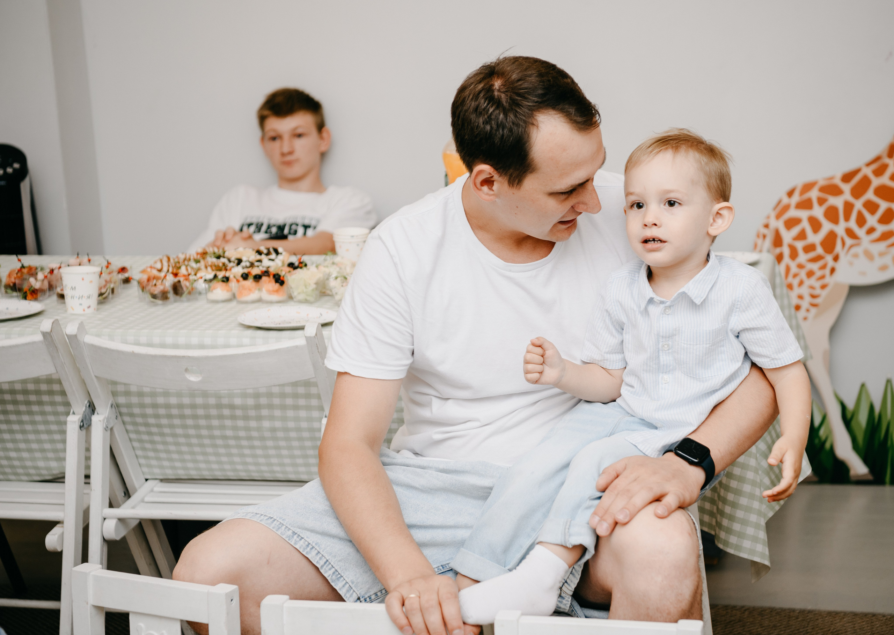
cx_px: 499
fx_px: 1801
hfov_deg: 27.9
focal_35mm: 71
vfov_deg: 20.0
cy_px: 303
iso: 160
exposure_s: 1/160
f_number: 3.5
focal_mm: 65
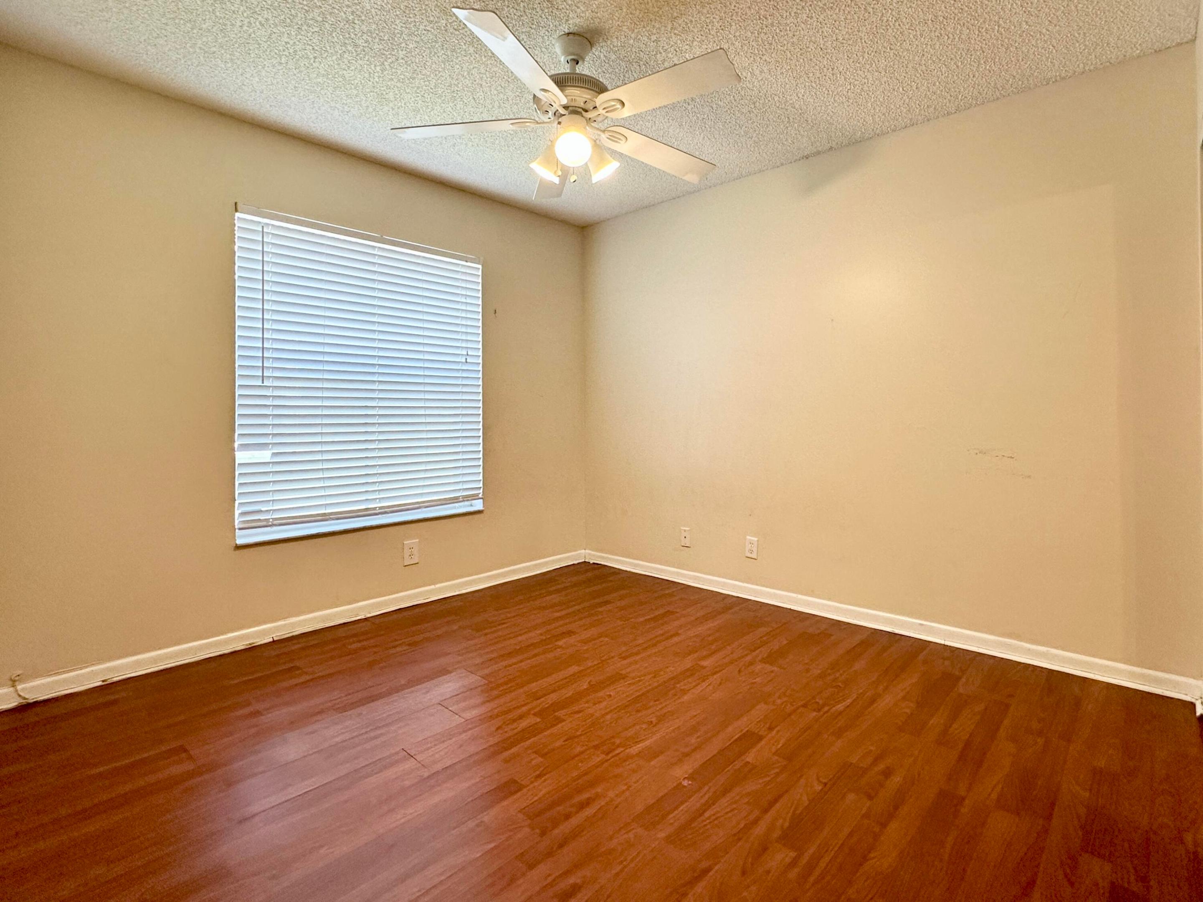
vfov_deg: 85.7
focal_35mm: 14
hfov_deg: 102.1
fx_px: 486
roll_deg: +0.4
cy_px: 451
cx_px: 602
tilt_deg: +1.1
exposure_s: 1/120
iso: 160
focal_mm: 2.22
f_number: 2.2
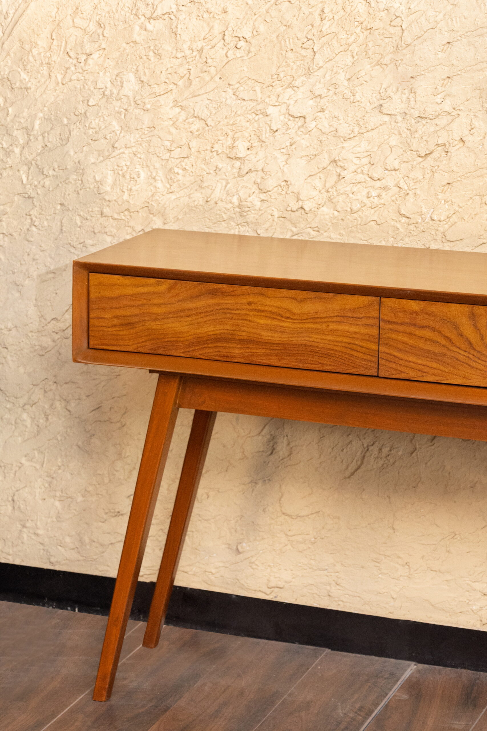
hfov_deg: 13.0
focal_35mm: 105
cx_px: 244
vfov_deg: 19.5
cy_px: 366
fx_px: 2130
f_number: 5.6
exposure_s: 1/200
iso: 3200
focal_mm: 70
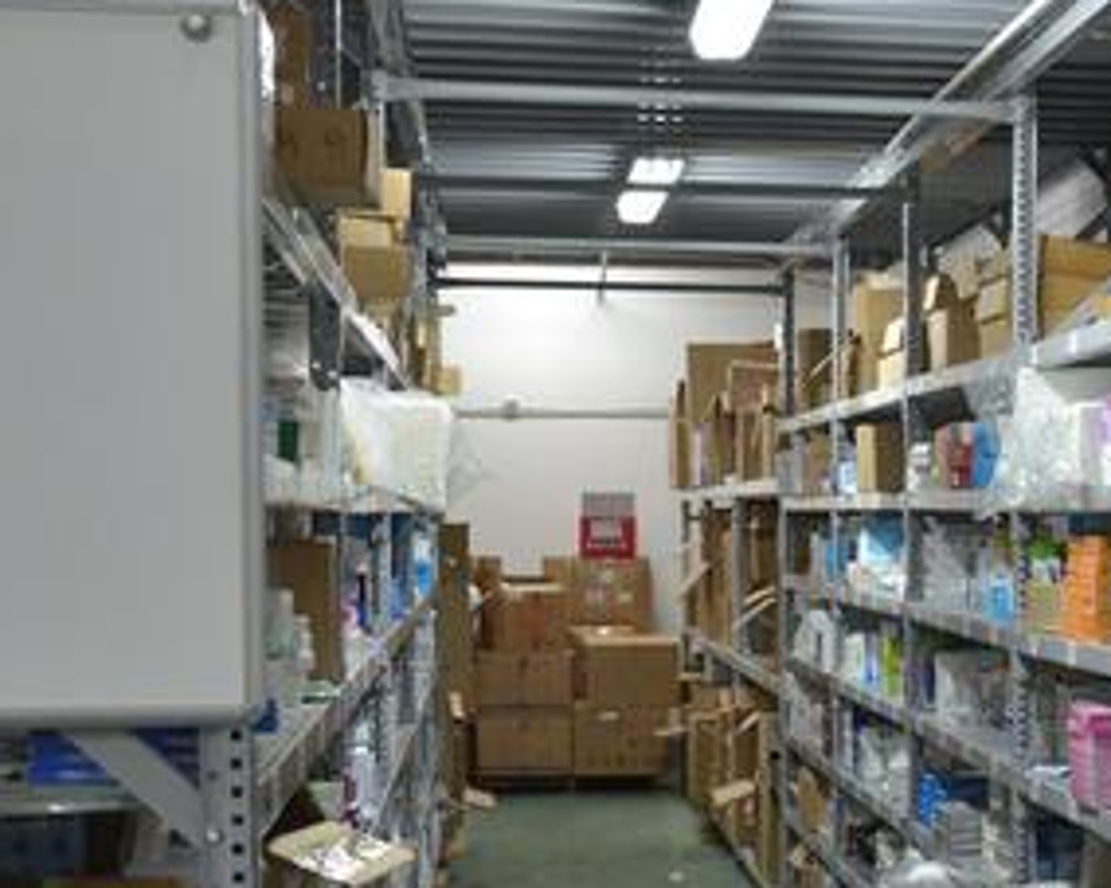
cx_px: 1170
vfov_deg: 19.3
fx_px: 2599
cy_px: 626
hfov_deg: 22.9
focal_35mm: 79
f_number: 5.6
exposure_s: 1/40
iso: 1000
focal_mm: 25
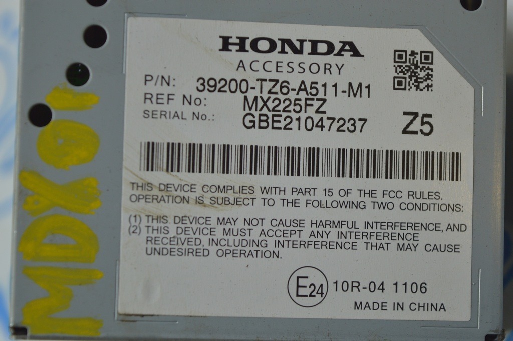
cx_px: 256
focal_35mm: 82
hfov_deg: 24.6
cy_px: 170
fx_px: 1175
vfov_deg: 16.5
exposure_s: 1/60
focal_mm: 55
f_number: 5.6
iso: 400
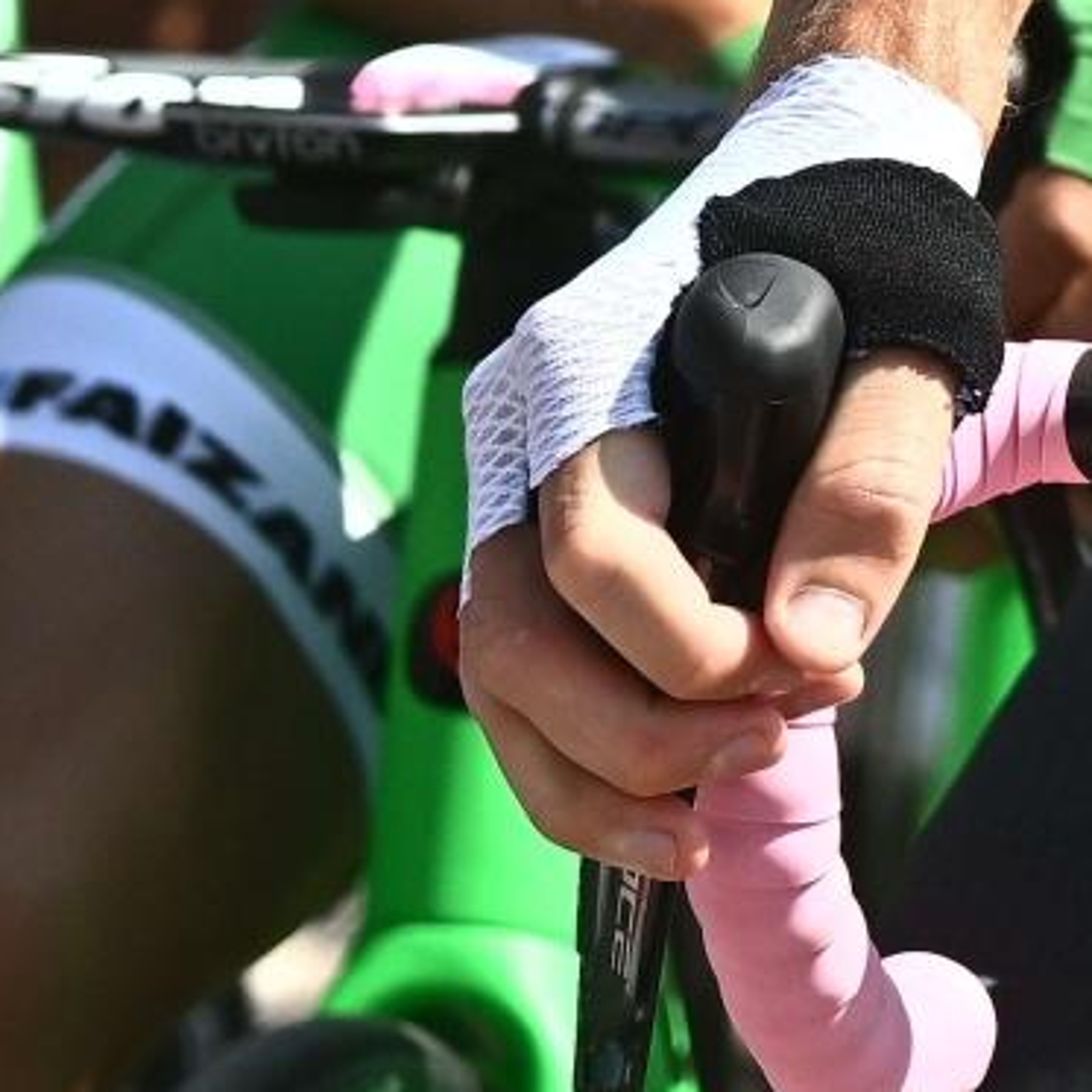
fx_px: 28731
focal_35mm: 805
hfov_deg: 2.2
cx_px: 2380
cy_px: -1367
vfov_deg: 2.2
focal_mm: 115
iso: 200
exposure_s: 1/1600
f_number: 5
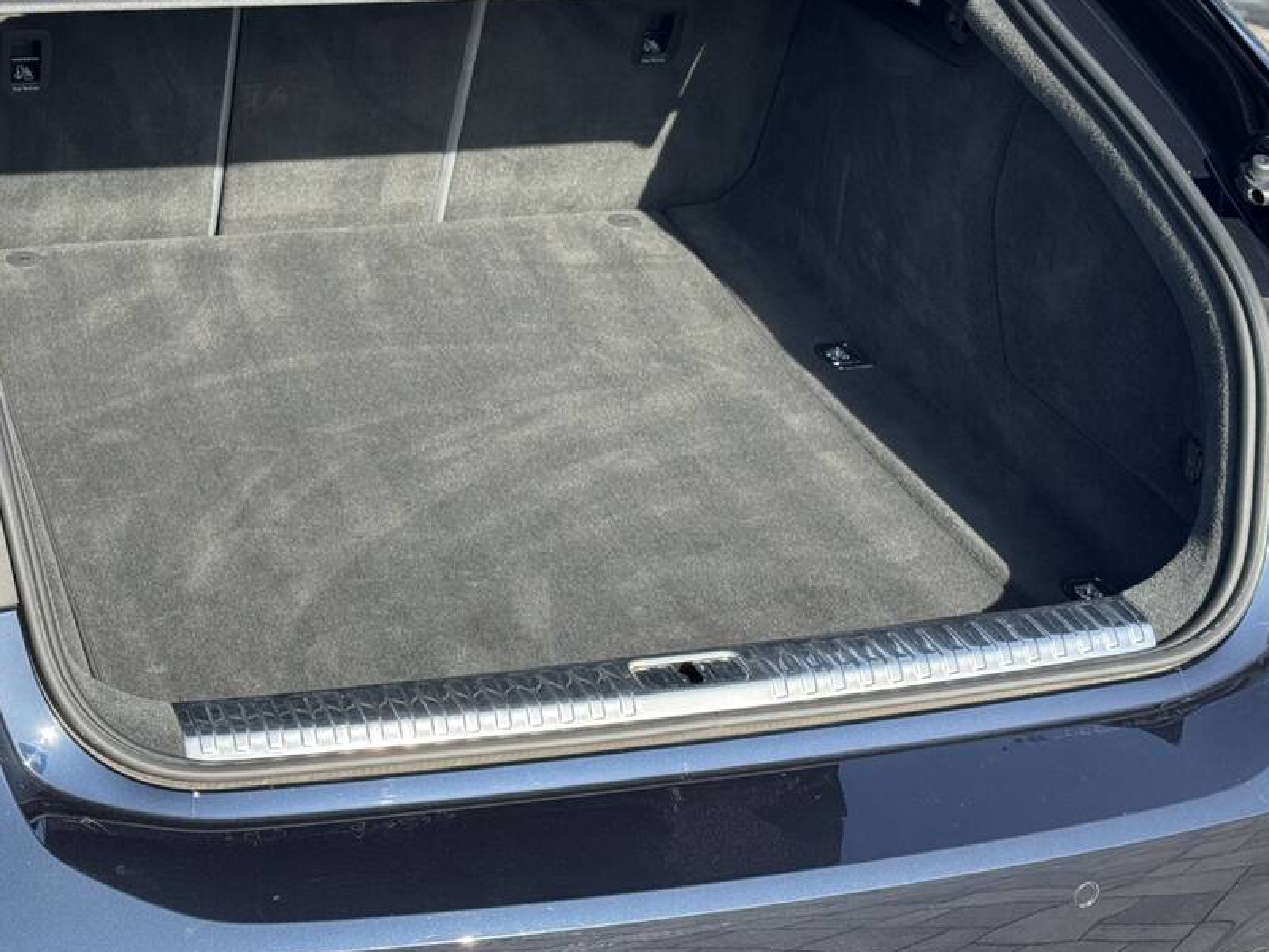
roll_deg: -1.5
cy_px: 327
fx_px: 2639
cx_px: 530
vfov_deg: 20.4
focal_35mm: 72
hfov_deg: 27.0
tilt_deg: -23.7
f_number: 1.78
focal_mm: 6.76
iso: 64
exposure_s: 1/876
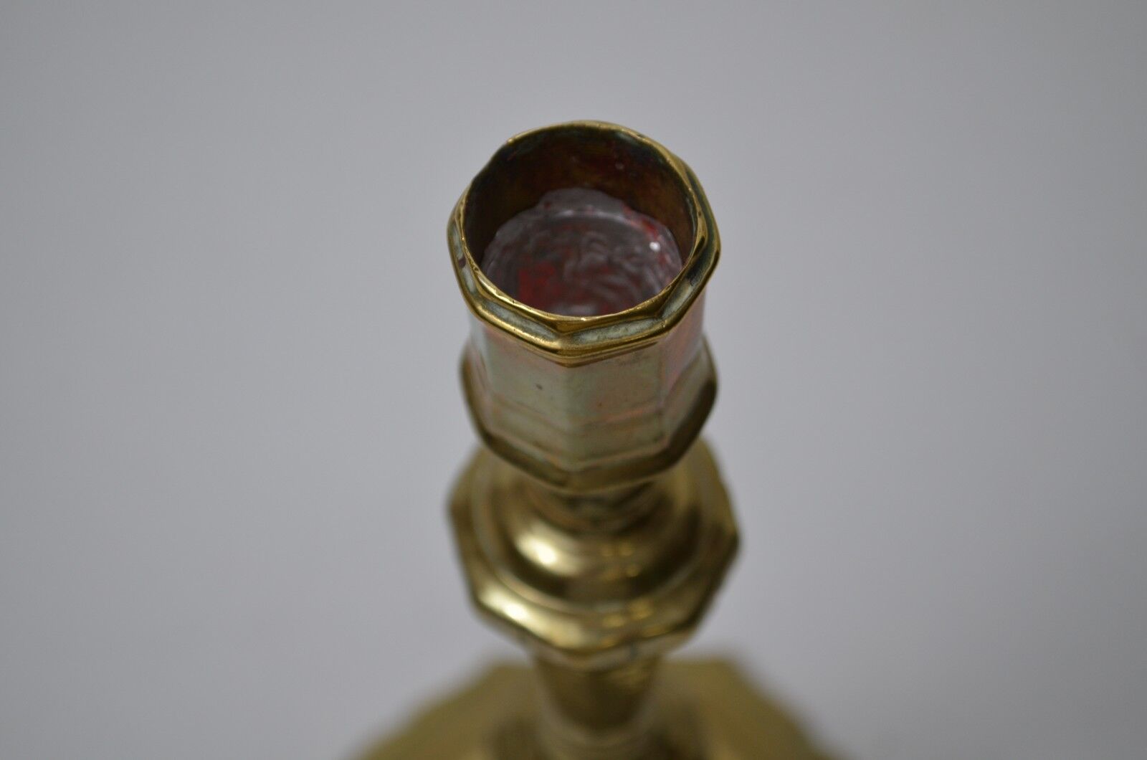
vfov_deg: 17.4
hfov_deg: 26.0
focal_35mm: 78
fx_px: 2480
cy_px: 380
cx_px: 574
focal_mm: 52
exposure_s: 1/125
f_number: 5.6
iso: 400
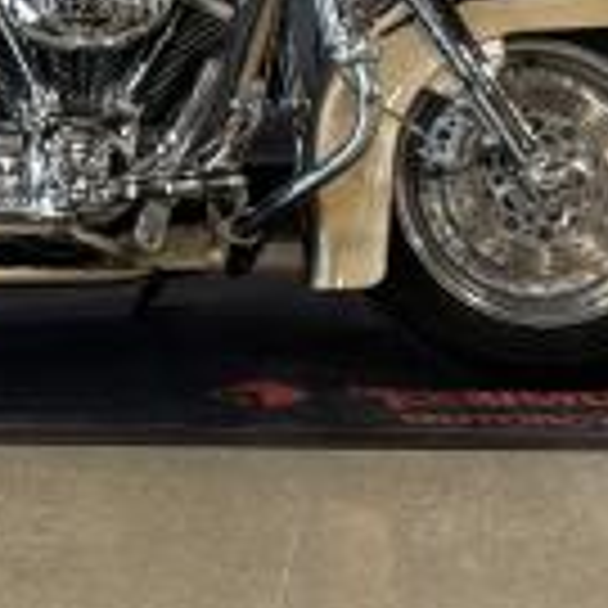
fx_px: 2186
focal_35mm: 110
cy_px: -171
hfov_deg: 15.6
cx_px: 9
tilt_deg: -1.3
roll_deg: +0.3
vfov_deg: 15.1
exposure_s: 1/109
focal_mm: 3
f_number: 1.8
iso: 64
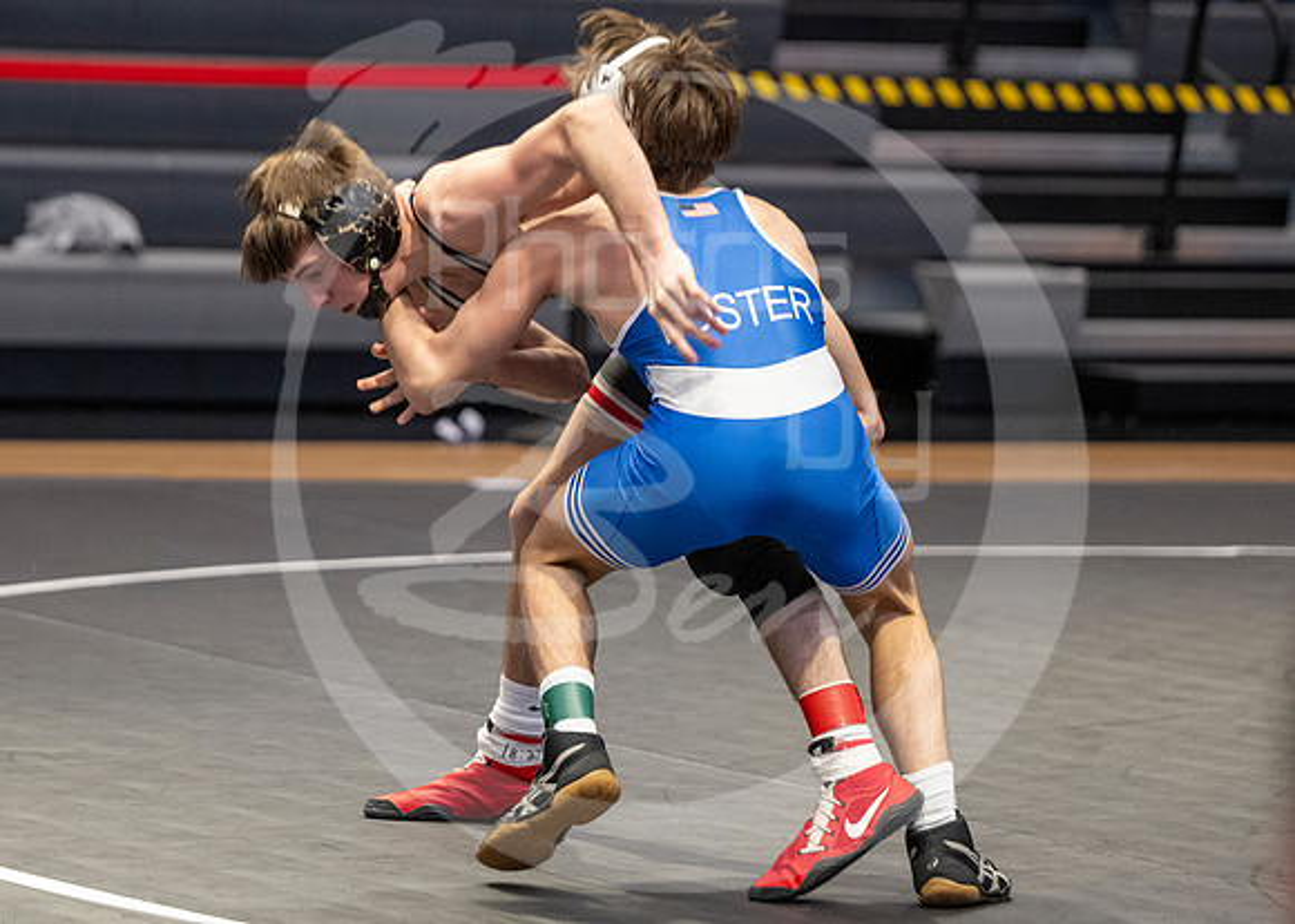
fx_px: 7718
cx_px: 471
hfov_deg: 9.6
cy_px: 708
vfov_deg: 6.8
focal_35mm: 210
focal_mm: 120
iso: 3200
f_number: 2.8
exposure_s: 1/1000
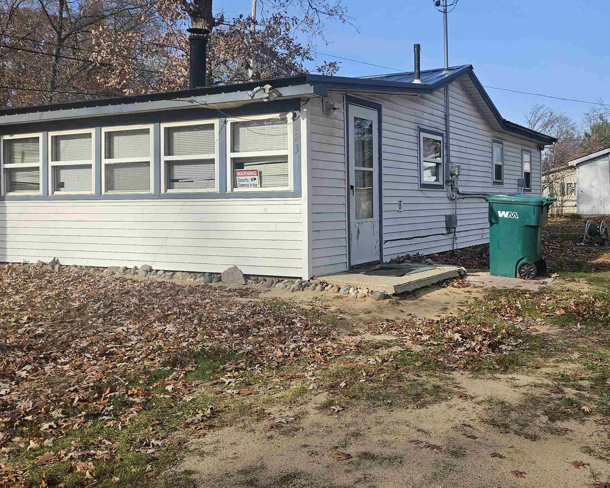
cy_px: 199
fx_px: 650
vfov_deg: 41.0
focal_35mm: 36
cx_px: 373
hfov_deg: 49.9
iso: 25
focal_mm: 5.4
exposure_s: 1/1659
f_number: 1.8
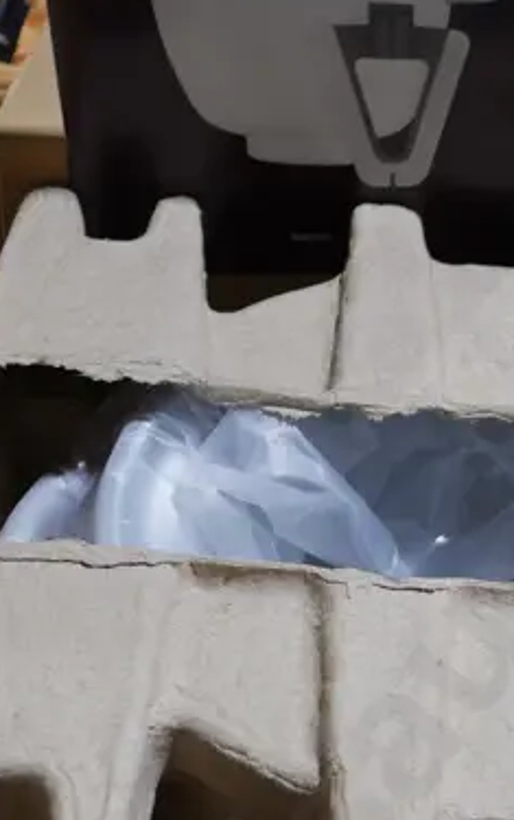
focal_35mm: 81
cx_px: 480
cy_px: 639
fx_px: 1812
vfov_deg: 25.1
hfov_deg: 15.9
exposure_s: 1/80
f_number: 3.5
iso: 200
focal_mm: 14
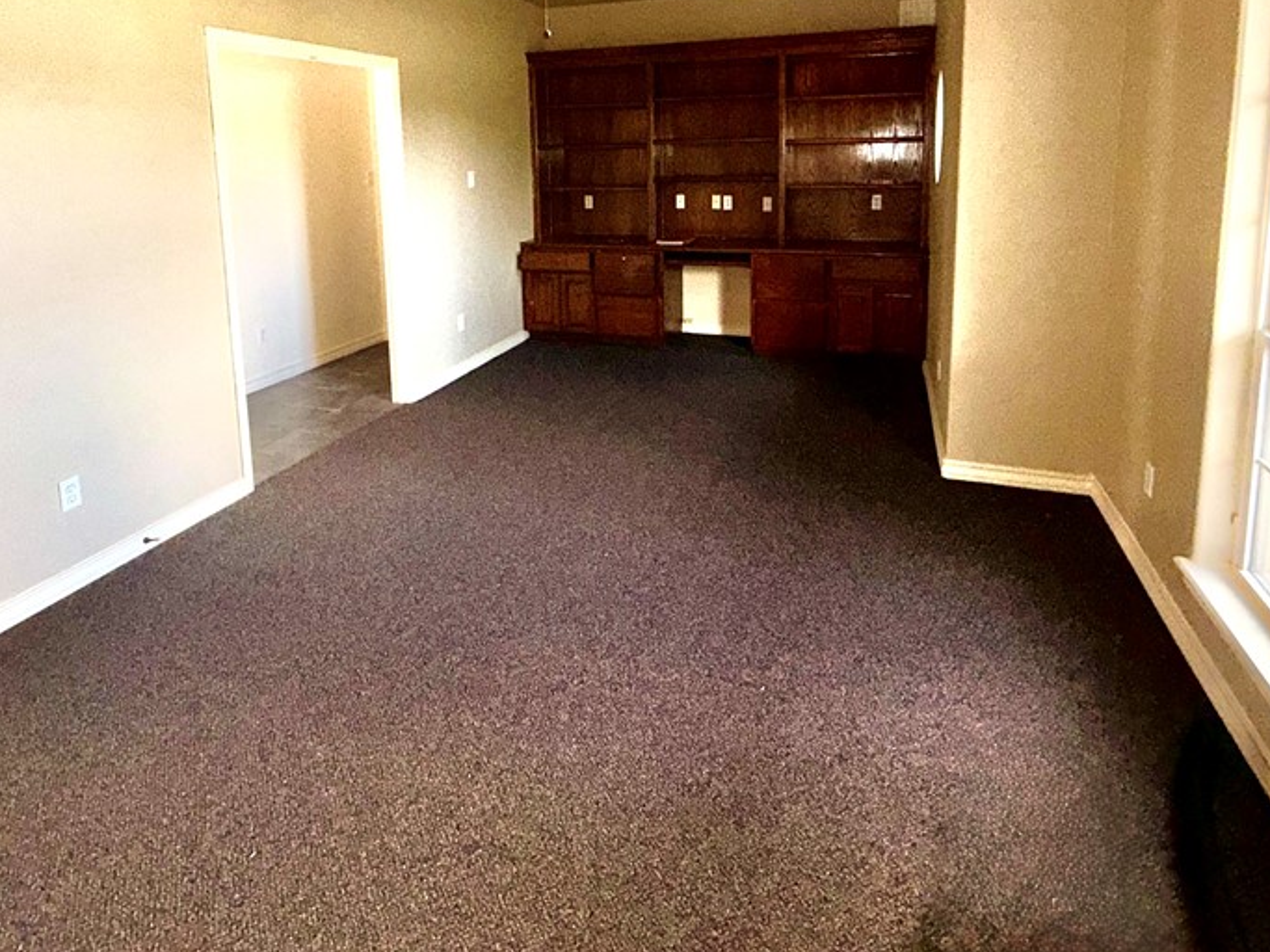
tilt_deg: -8.1
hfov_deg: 79.0
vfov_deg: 60.2
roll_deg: +2.0
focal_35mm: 21
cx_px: 606
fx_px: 770
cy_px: 244
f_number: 2.2
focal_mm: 2.22
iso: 80
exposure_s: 1/60
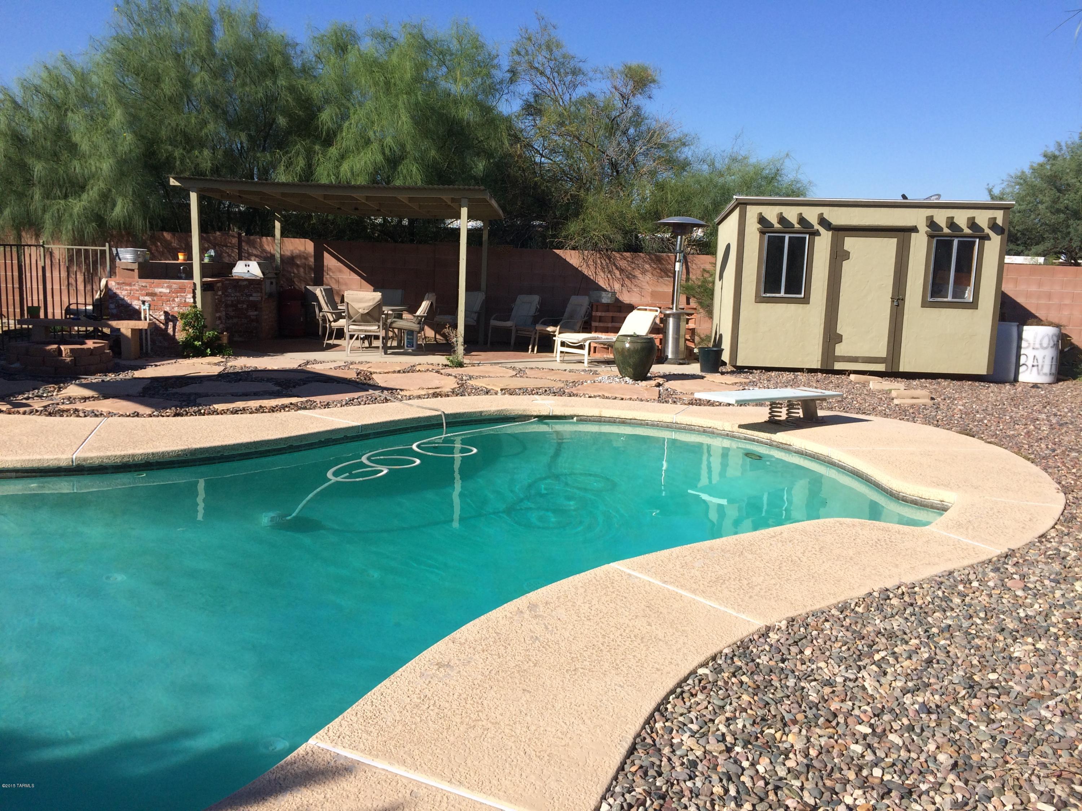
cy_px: 406
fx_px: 906
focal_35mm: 29
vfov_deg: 48.2
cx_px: 541
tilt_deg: -10.9
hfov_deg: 61.7
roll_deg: -2.6
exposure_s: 1/2415
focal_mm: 4.15
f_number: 2.2
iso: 32
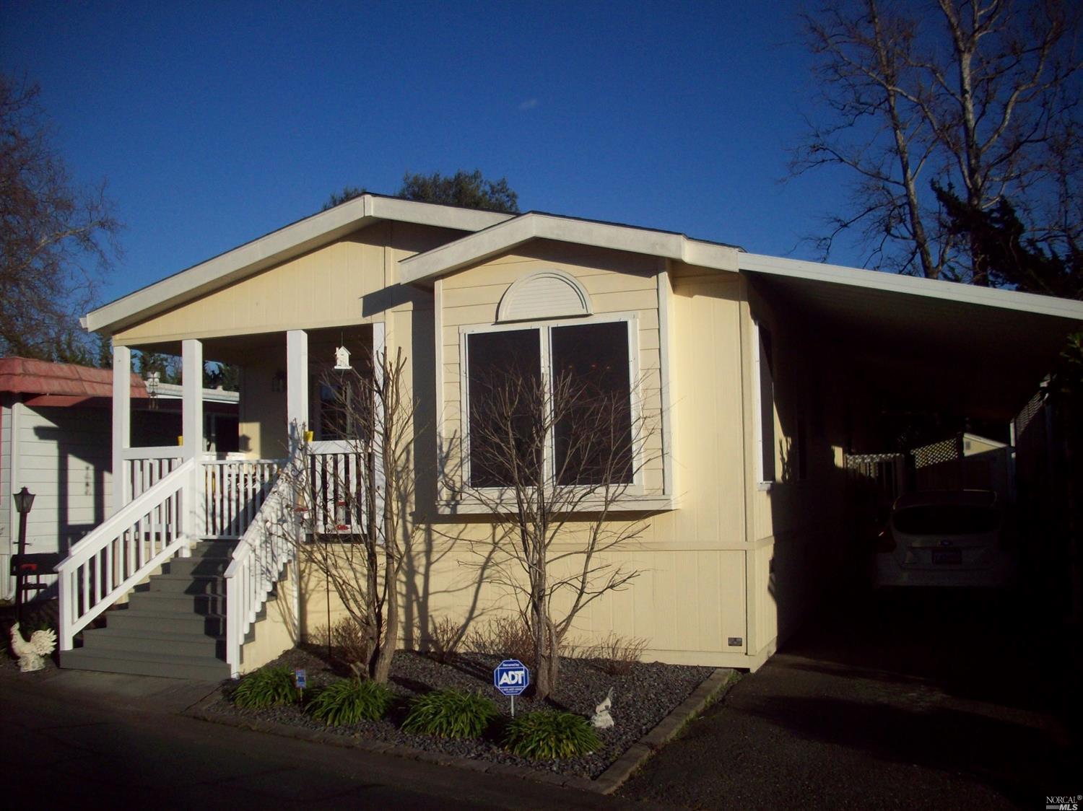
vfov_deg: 38.6
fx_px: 1157
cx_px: 542
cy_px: 406
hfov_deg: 50.2
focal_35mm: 37
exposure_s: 1/743
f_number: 5.6
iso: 80
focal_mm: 6.2
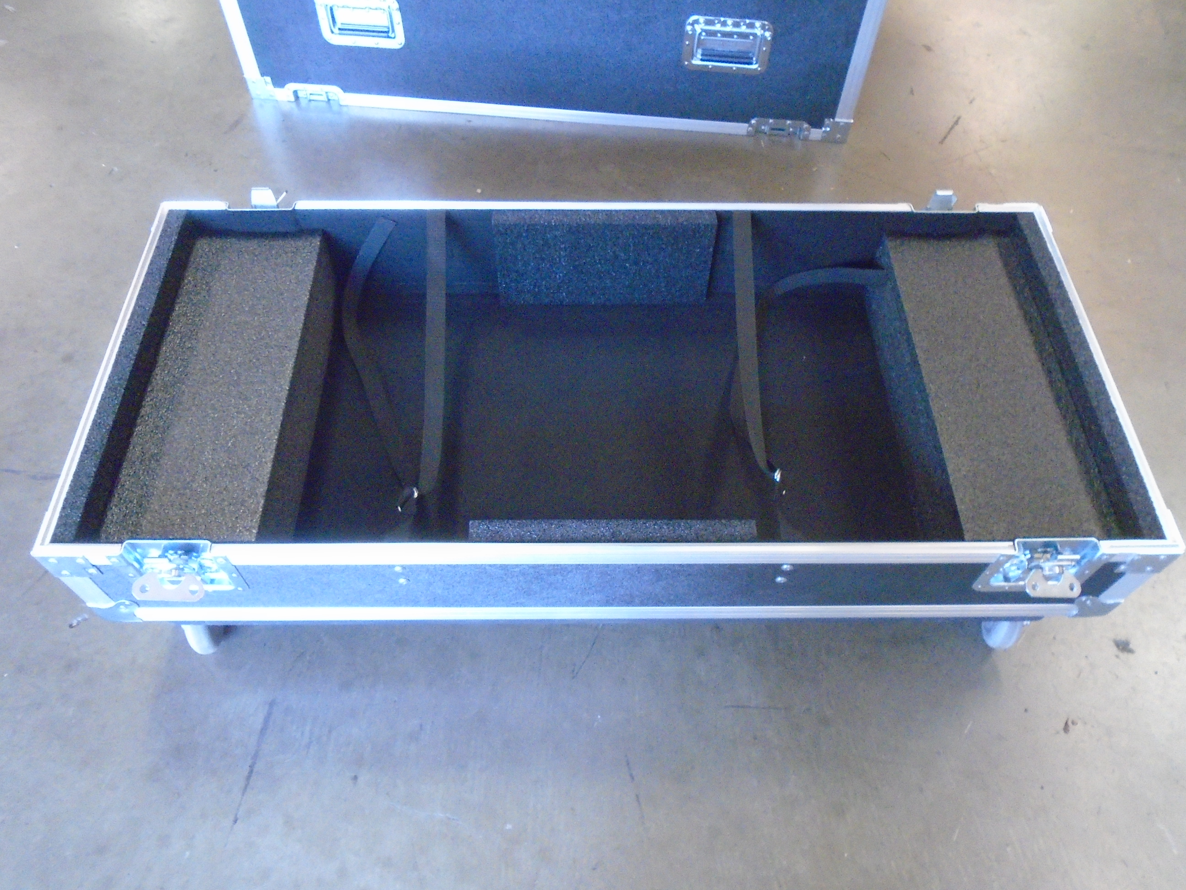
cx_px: 593
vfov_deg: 53.1
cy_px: 445
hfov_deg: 67.3
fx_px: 891
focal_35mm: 26
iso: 800
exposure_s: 1/60
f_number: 3.2
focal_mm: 4.6
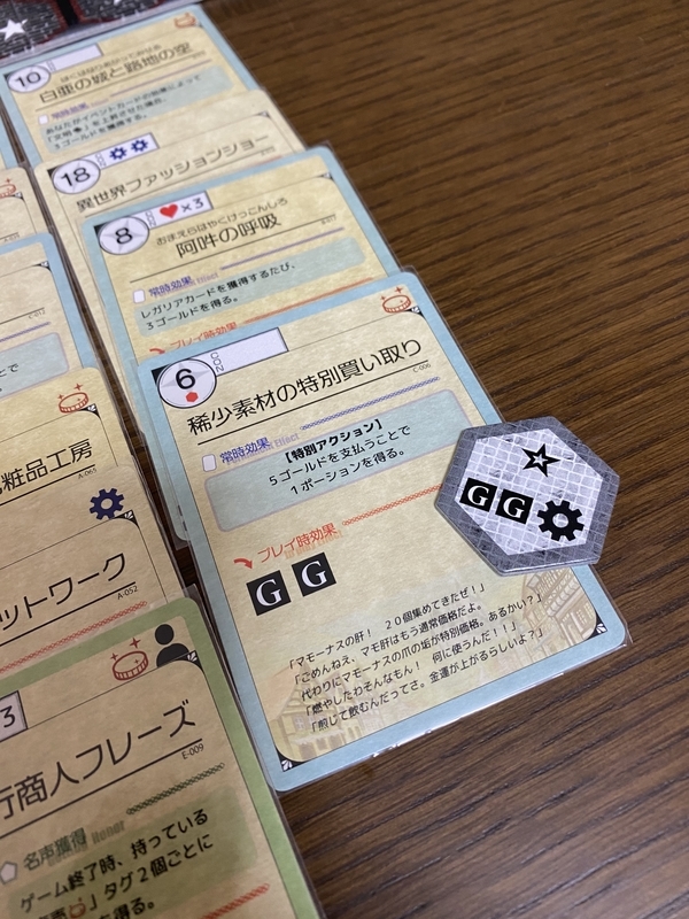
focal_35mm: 26
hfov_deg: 53.1
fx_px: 690
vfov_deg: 67.3
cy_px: 460
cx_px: 344
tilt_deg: -60.4
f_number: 1.8
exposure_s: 1/60
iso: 125
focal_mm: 4.25
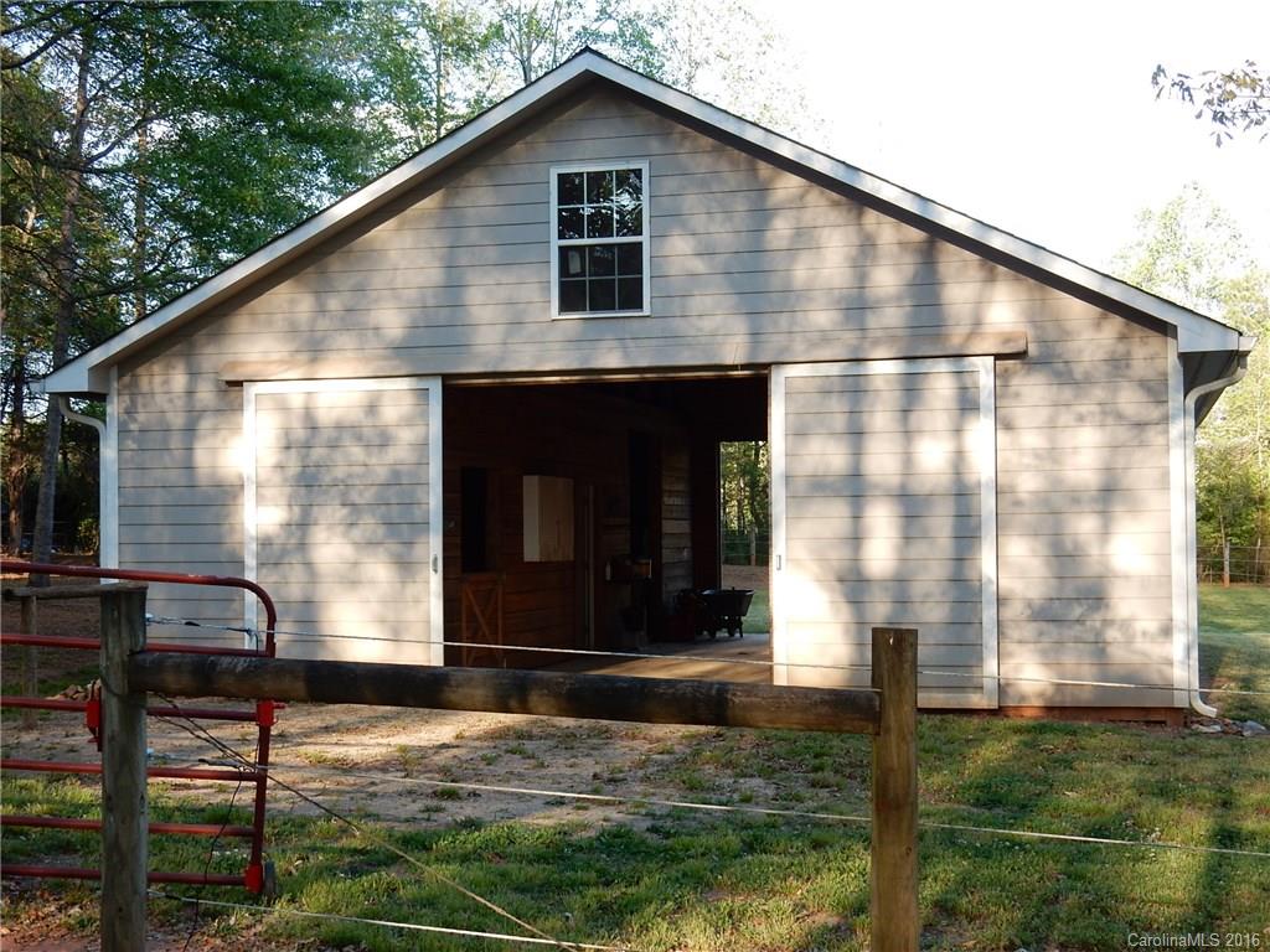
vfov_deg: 28.6
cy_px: 476
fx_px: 1871
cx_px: 635
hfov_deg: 37.5
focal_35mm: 51
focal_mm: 9
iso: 125
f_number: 4.5
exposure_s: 1/100
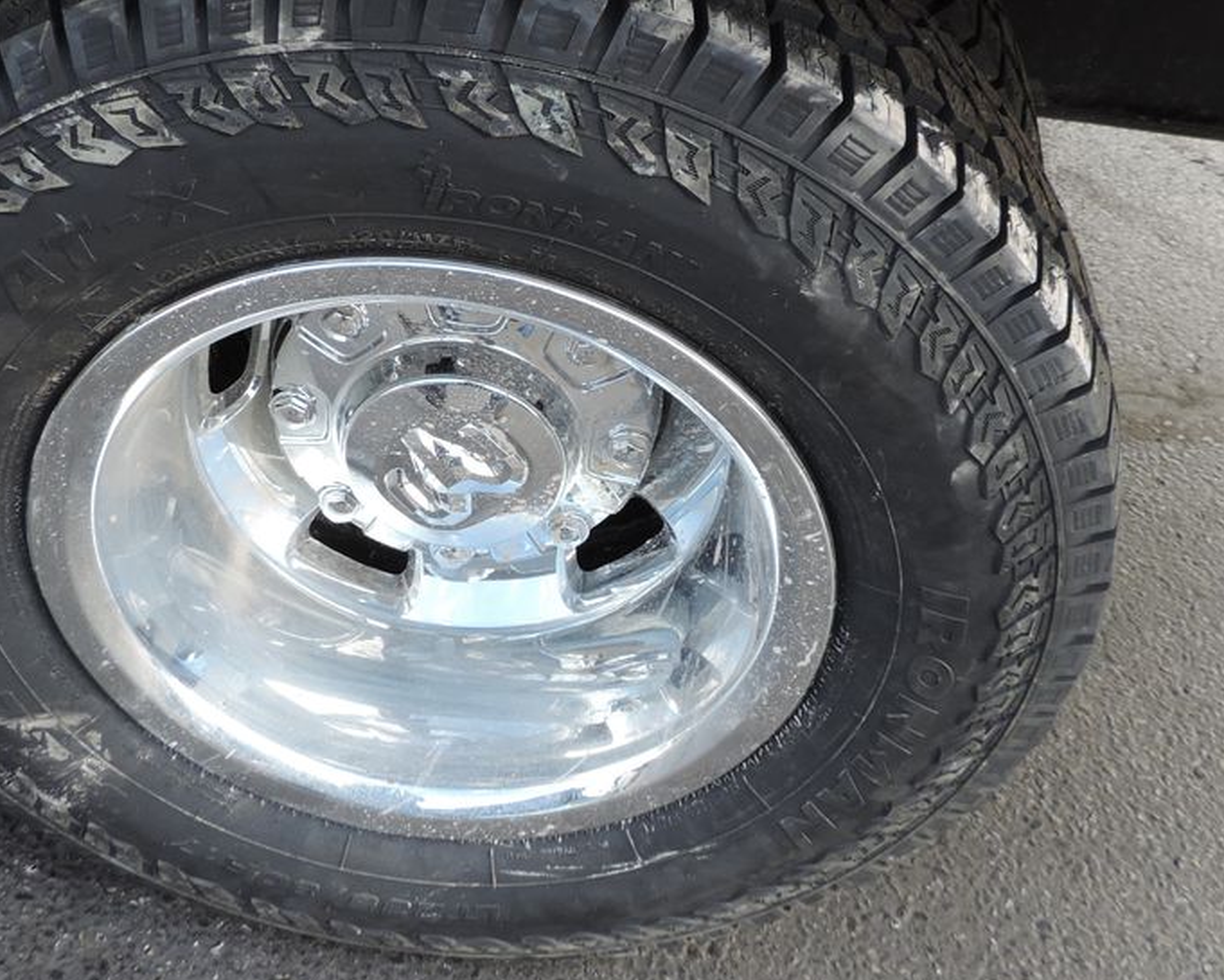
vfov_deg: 34.2
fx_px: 1594
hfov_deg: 42.0
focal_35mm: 44
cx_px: 568
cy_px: 486
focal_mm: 4.3
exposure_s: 1/100
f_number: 3
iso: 80
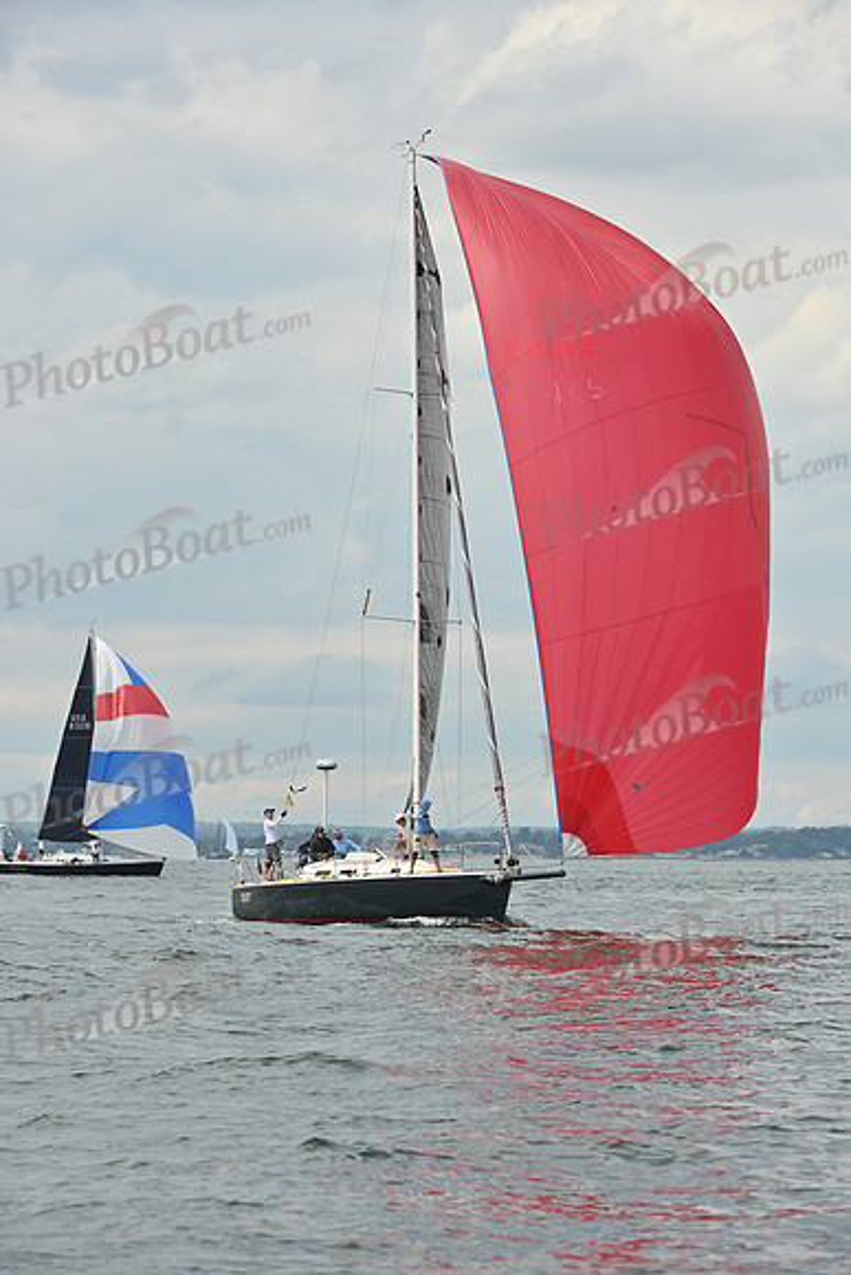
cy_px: 638
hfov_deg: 10.6
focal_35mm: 130
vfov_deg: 15.8
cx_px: 426
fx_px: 4606
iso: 320
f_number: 8
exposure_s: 1/1600
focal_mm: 130
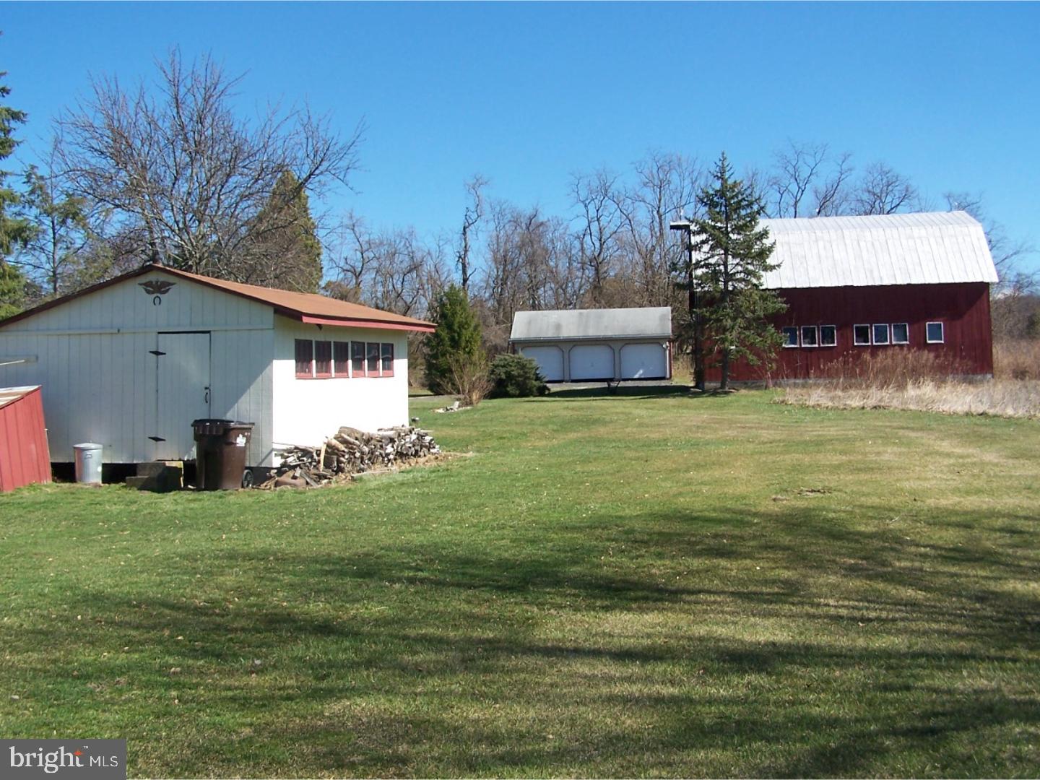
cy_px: 390
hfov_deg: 49.0
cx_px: 520
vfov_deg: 37.7
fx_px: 1142
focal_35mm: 38
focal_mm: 6.3
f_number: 4
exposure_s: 1/500
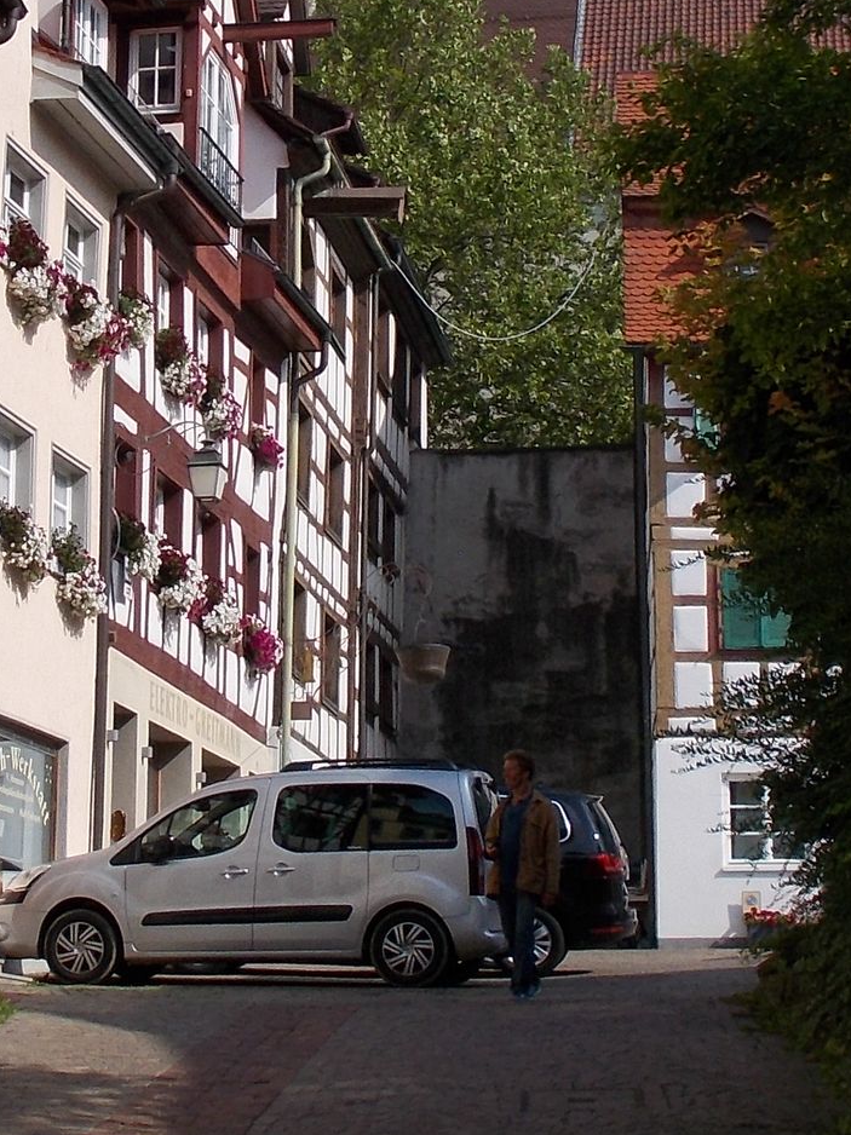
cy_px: 367
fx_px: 3148
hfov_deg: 15.3
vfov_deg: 20.4
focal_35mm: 96
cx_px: 231
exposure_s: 1/200
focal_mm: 5.3
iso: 80
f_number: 8.6
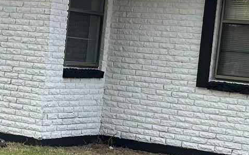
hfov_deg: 17.3
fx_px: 807
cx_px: 33
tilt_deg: -4.8
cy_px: 119
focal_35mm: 119
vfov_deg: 11.0
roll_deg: -6.4
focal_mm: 5.7
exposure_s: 1/318
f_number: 1.5
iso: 50
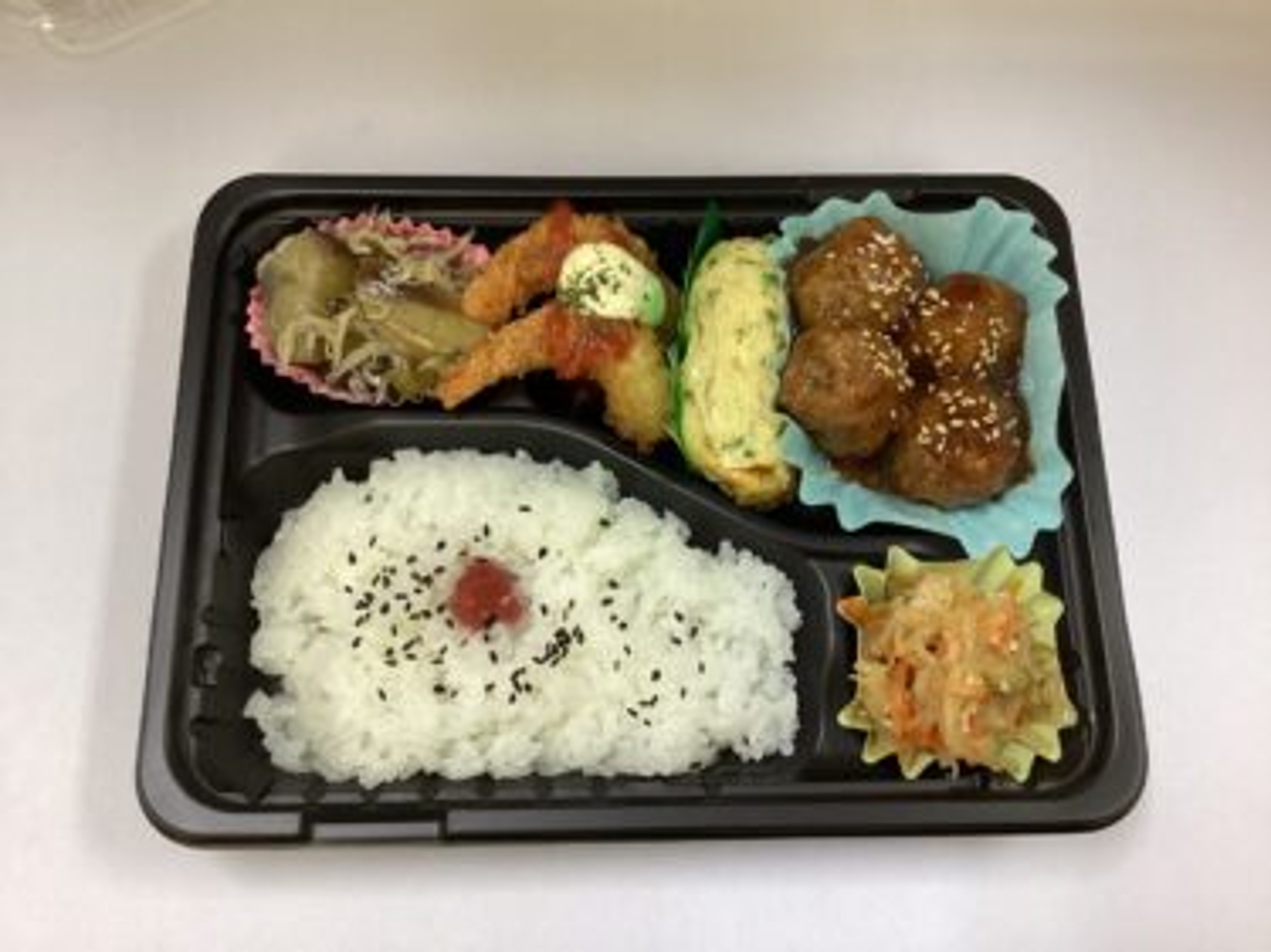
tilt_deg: -72.0
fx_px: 1138
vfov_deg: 45.4
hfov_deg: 58.4
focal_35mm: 31
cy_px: 476
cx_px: 636
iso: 160
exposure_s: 1/60
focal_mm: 3.3
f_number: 2.4
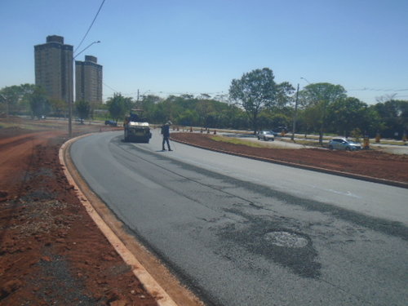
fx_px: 306
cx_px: 204
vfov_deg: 53.1
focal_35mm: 26
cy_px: 153
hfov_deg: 67.3
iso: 100
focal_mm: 4.6
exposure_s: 1/200
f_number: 8
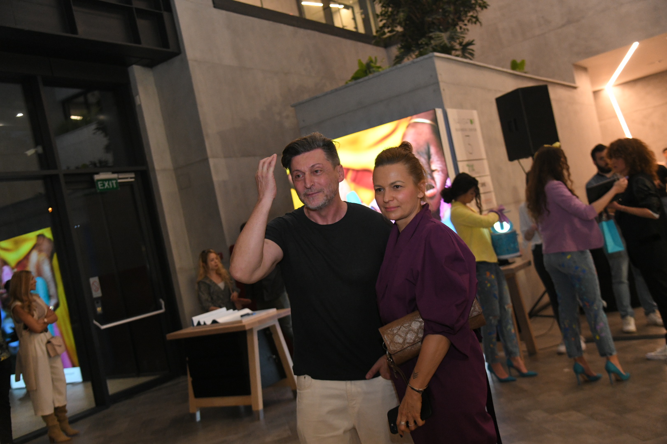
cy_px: 222
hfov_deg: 54.4
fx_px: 648
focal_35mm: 35
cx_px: 334
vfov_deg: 37.9
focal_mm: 35
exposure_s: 1/200
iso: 3200
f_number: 4
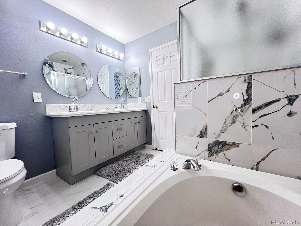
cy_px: 113
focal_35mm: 13
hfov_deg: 106.2
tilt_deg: -3.2
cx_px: 150
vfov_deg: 89.9
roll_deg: +2.5
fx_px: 113
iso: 200
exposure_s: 1/60
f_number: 1.8
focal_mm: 1.57
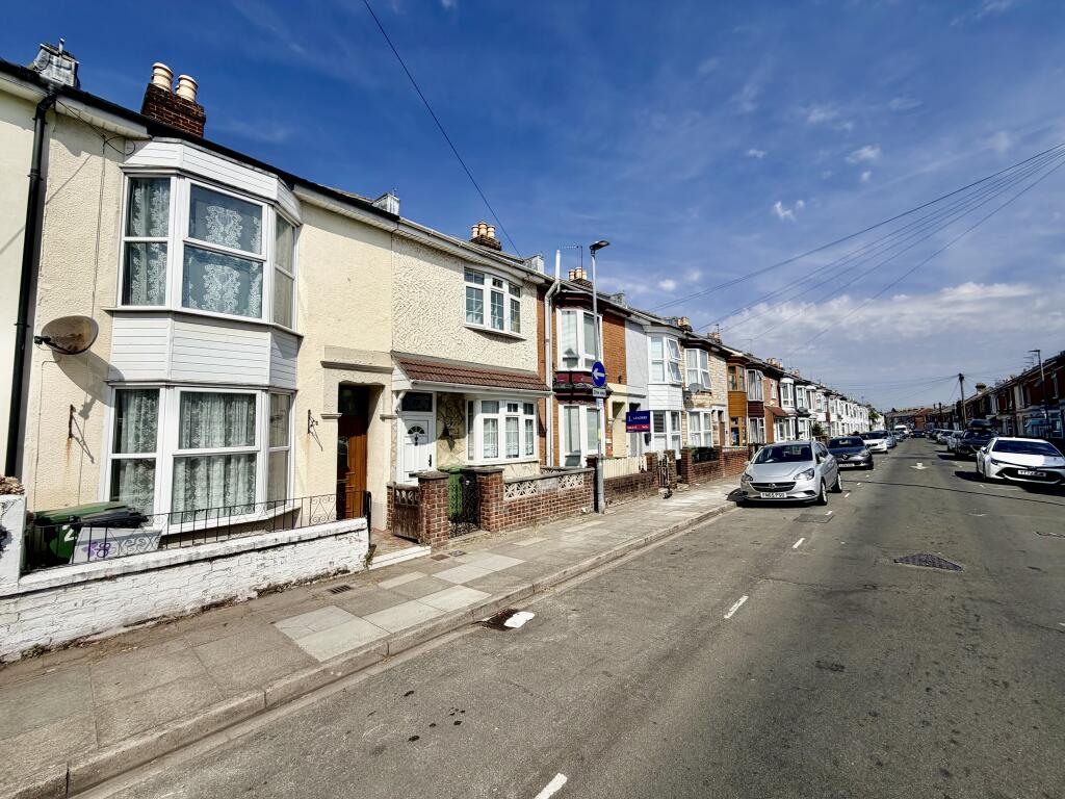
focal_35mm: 14
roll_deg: +1.9
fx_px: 431
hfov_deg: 102.1
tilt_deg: +5.0
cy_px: 400
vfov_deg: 85.7
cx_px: 532
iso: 20
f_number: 2.2
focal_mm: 2.22
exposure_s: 1/1795
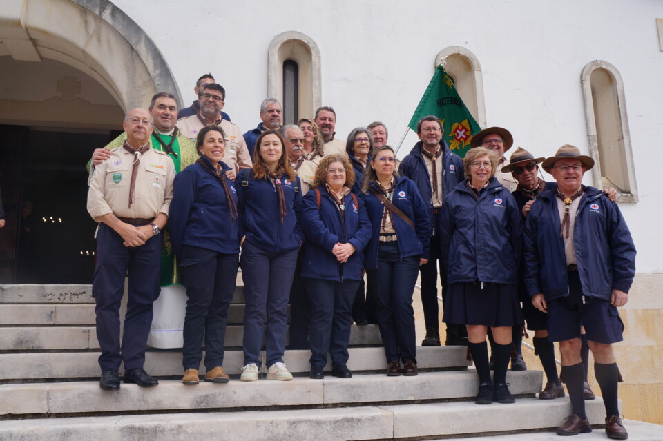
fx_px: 580
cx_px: 332
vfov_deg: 41.7
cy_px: 220
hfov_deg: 59.5
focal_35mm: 32
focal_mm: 21
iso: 100
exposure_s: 1/60
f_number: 11
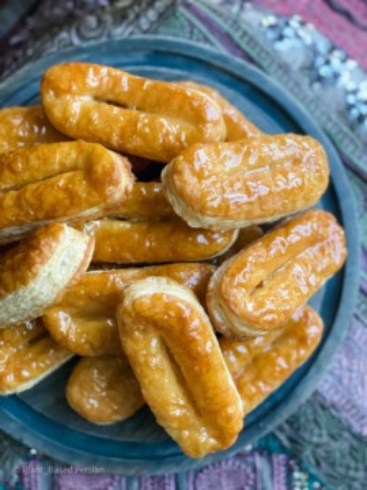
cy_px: 245
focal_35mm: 52
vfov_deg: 36.8
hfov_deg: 28.0
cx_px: 184
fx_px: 735
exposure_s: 1/120
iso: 250
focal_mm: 6
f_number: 2
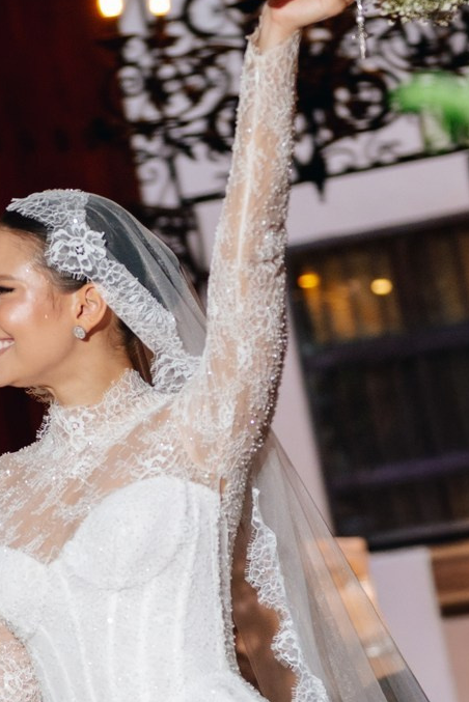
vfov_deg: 10.9
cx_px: -251
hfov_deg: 7.2
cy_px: 521
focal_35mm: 189
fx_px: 3689
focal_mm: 50
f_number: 2.5
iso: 500
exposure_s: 1/160
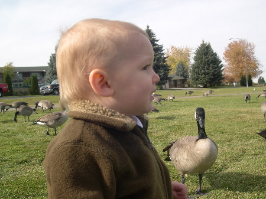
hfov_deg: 49.0
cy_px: 100
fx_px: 292
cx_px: 133
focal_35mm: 38
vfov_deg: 37.7
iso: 100
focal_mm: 8
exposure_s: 1/110
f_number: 7.6
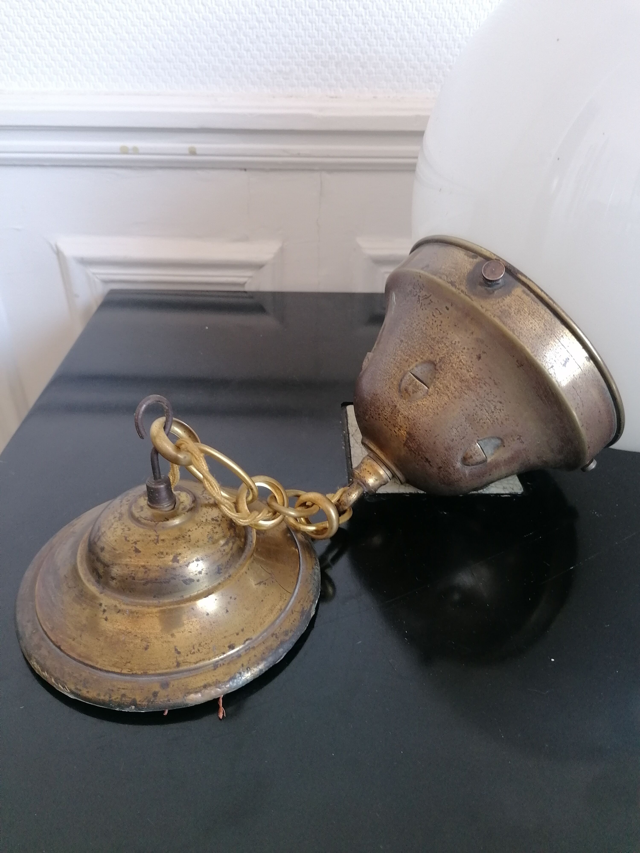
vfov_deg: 65.3
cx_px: 320
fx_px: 666
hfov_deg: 51.4
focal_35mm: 27
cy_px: 426
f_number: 1.8
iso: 160
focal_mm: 4.75
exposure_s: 1/33.3
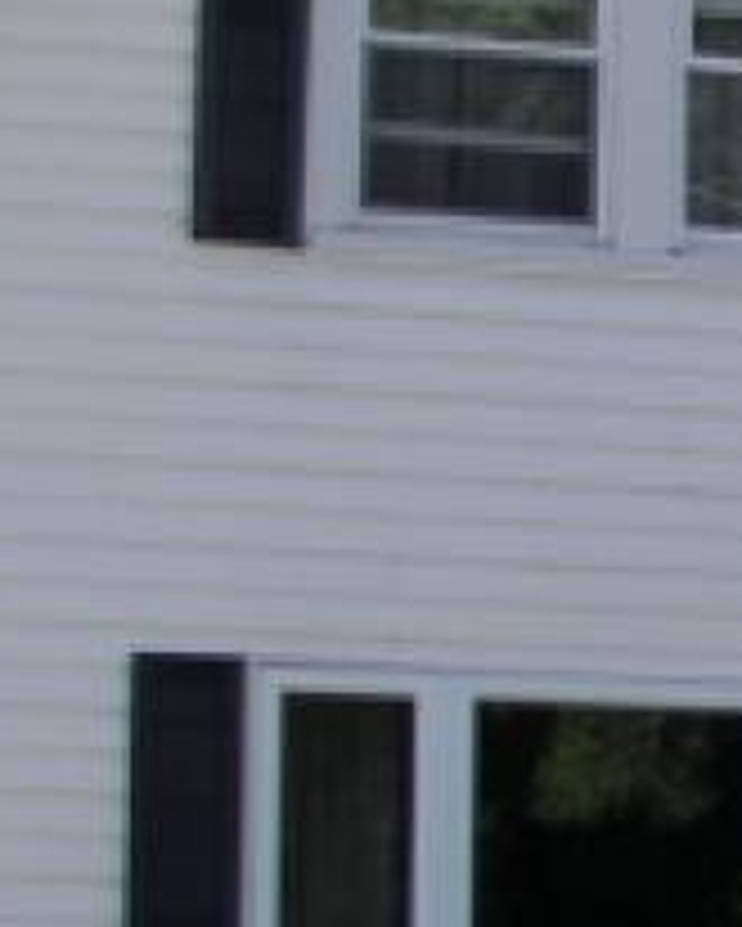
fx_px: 4800
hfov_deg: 8.6
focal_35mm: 175
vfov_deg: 11.0
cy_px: 605
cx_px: 1241
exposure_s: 1/500
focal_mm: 6
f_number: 2.8
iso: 50
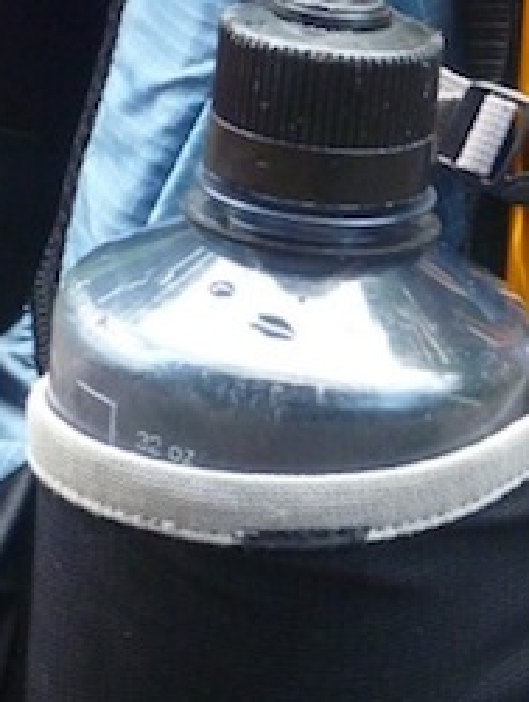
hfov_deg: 13.0
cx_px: 568
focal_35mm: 112
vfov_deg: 17.5
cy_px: 268
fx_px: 2276
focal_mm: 7.8
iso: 400
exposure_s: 1/40
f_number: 4.3
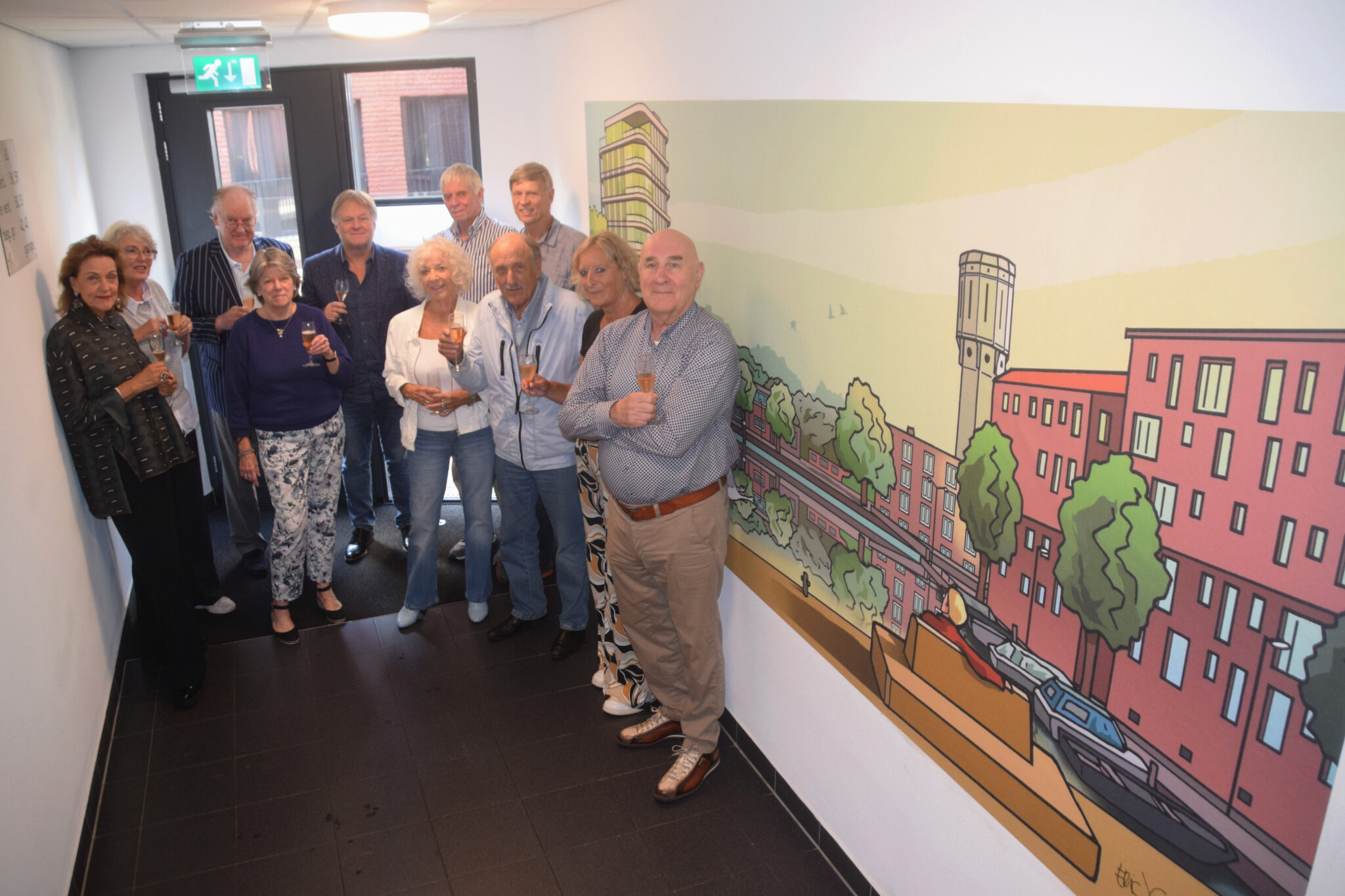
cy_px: 448
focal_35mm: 27
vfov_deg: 47.9
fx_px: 1009
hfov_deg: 67.4
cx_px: 672
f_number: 4
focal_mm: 18
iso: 800
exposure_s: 1/60
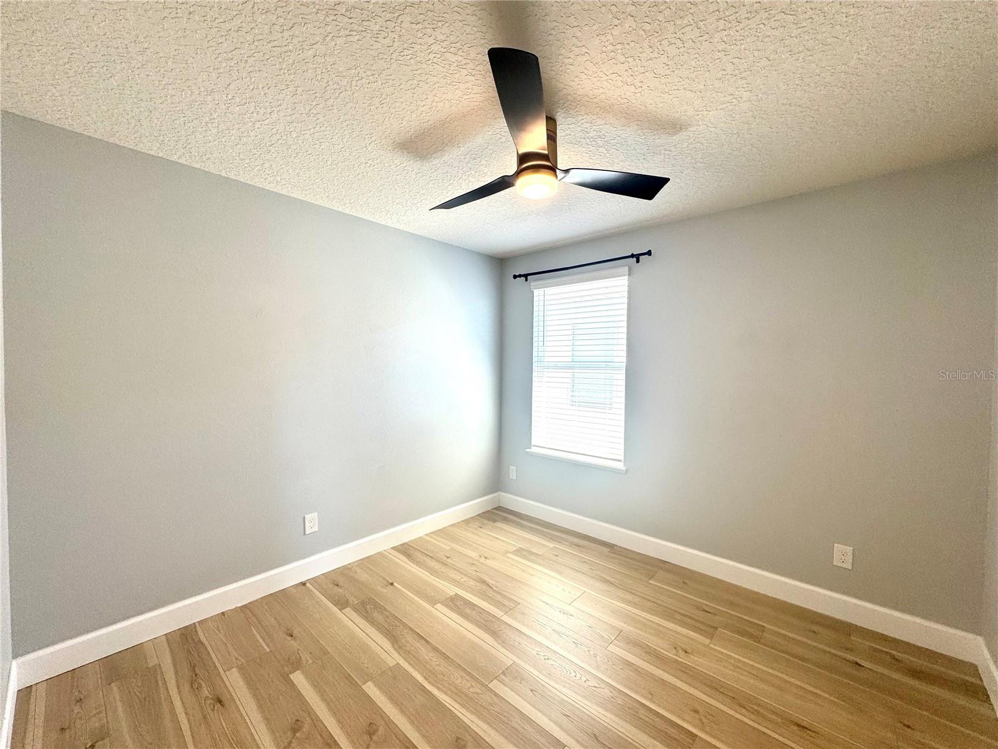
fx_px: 404
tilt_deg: -2.6
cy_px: 374
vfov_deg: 85.7
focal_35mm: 14
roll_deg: -0.7
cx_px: 499
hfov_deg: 102.1
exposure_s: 1/120
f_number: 2.2
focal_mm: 2.22
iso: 64
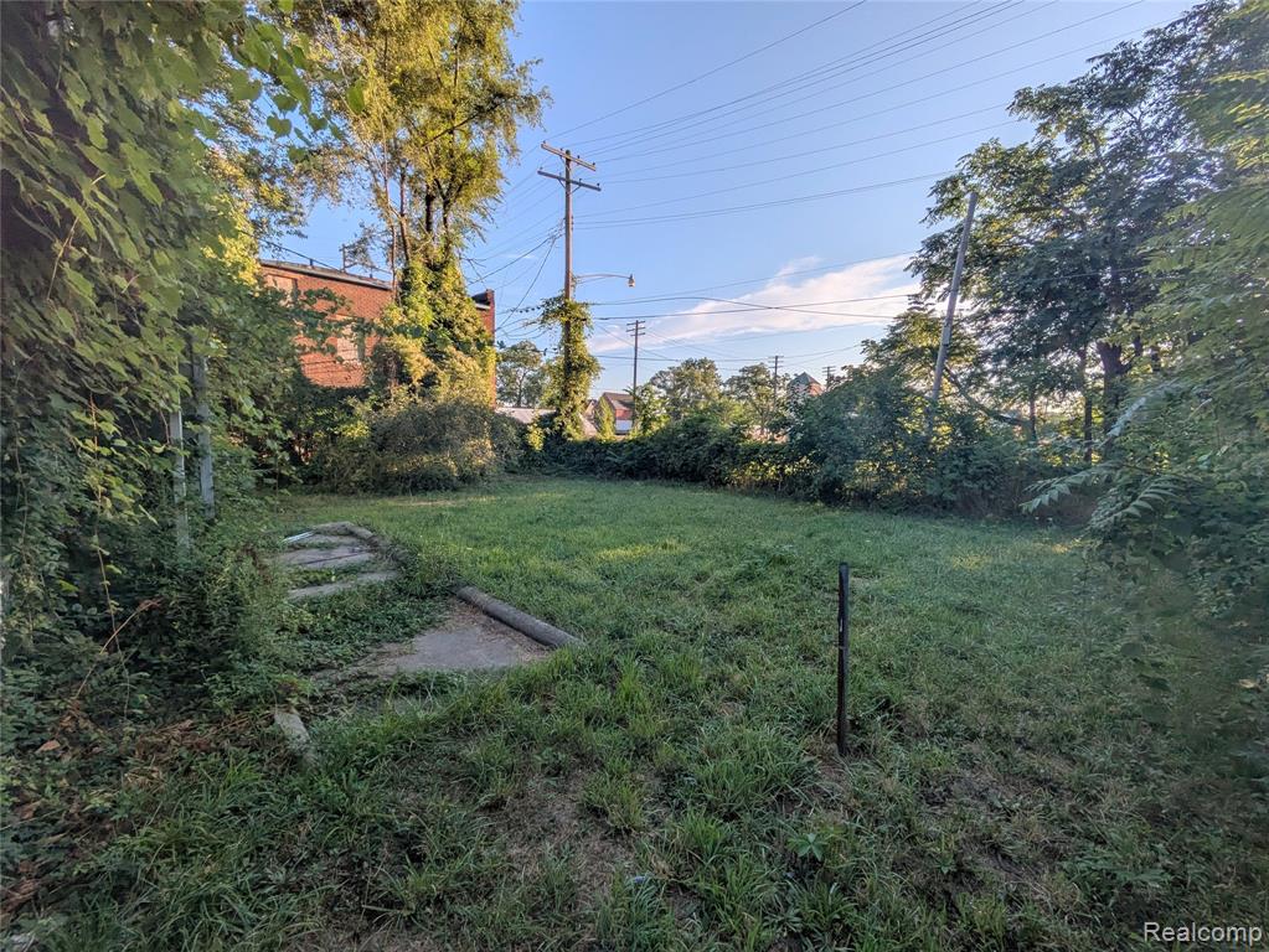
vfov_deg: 85.7
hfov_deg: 102.0
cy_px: 476
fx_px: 513
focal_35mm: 14
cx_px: 634
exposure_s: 1/1203
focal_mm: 1.83
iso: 45
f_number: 2.2
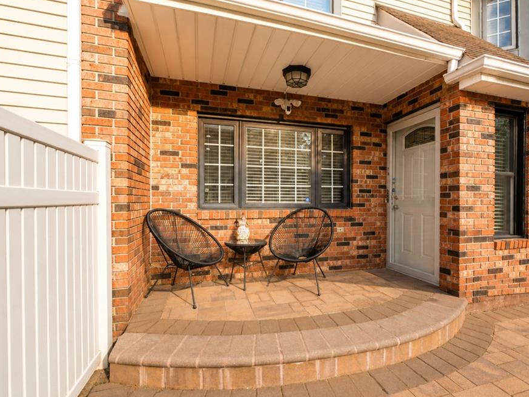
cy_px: 199
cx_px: 286
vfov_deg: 74.7
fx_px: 260
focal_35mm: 17
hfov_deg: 90.8
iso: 320
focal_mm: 10
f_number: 8
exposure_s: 1/100
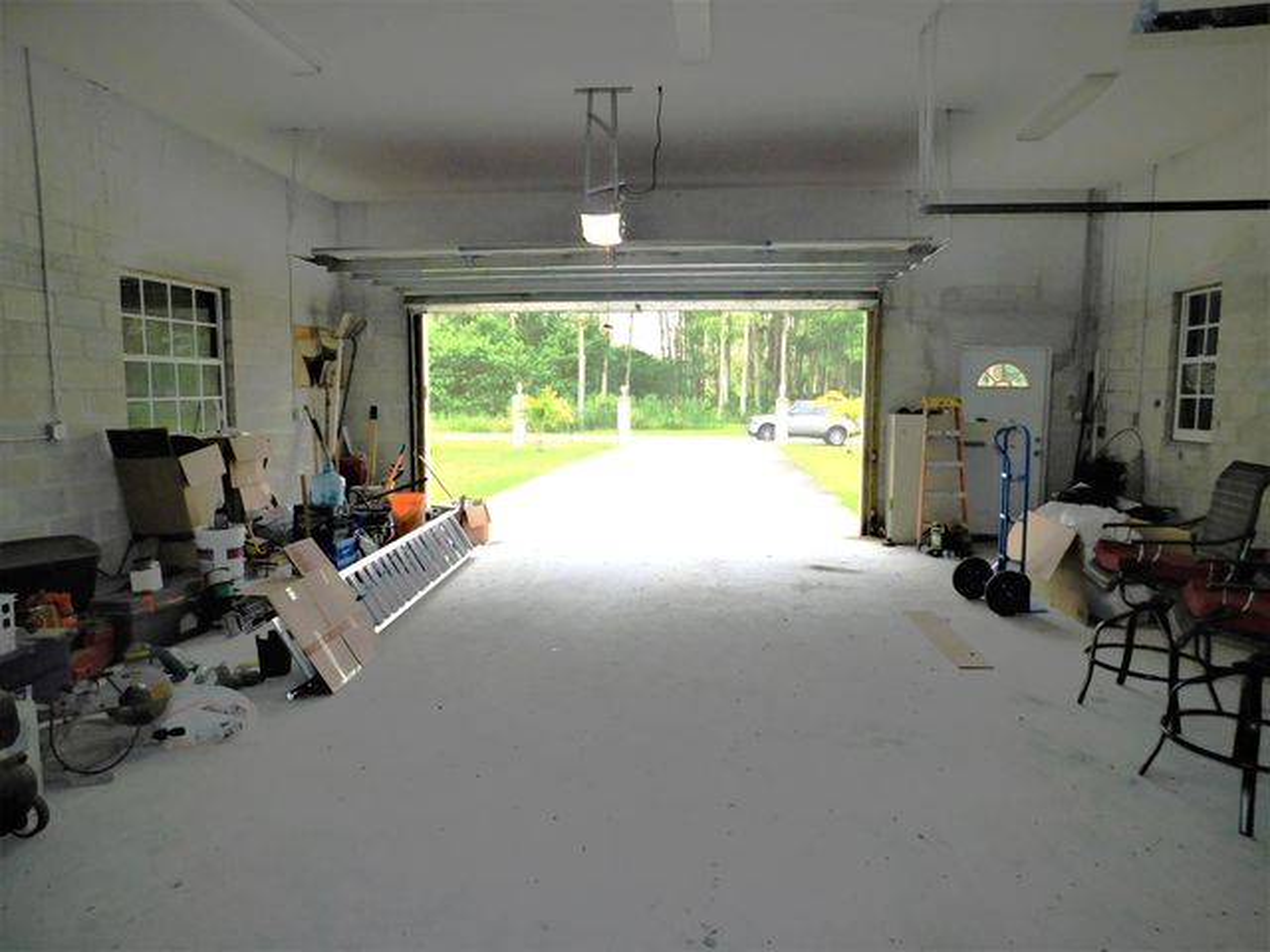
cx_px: 635
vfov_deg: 58.9
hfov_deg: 73.9
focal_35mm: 23
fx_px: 844
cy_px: 476
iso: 125
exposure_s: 1/100
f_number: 3
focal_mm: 4
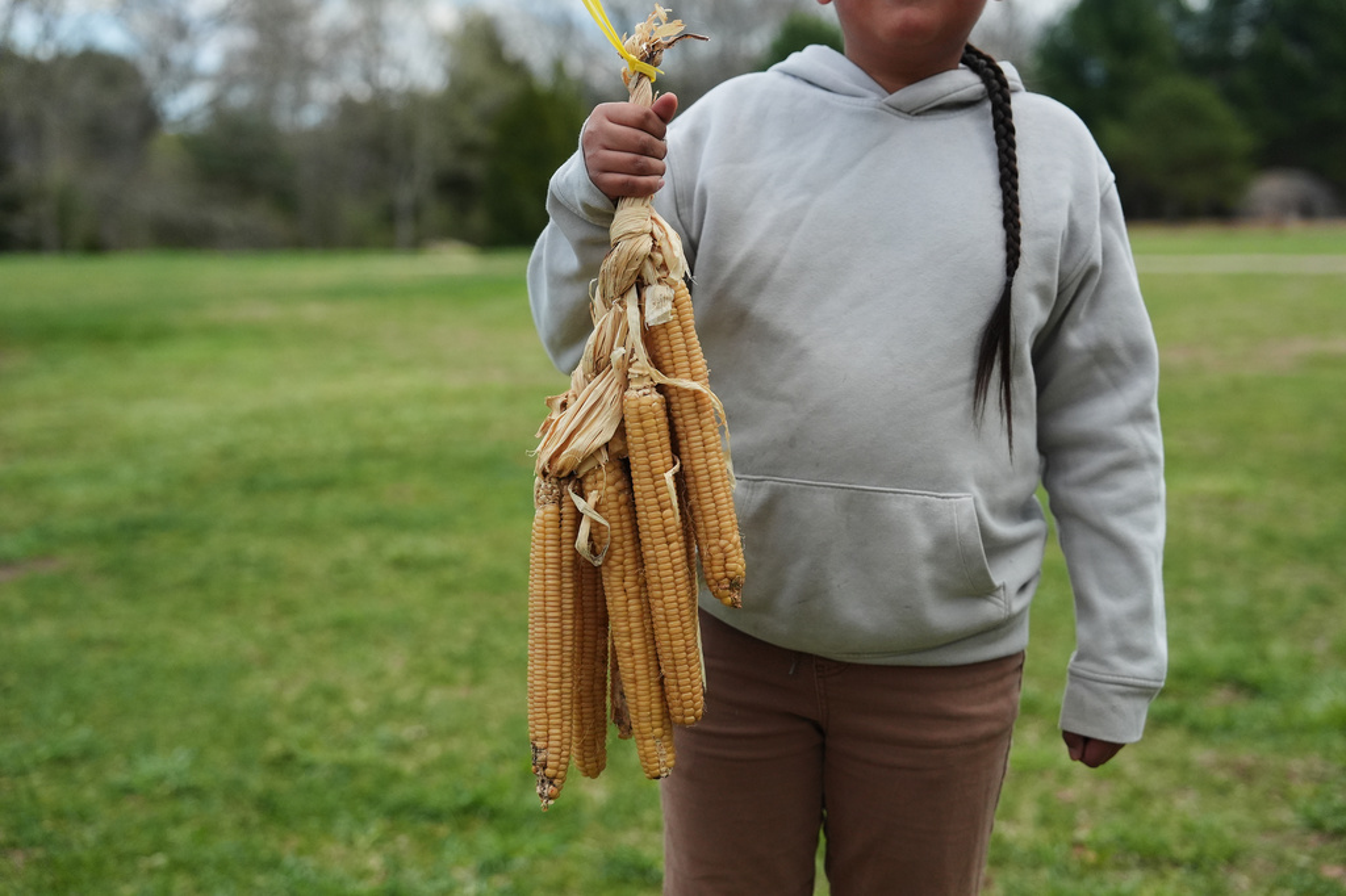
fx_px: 1794
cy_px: 448
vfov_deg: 28.1
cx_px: 673
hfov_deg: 41.1
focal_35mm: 48
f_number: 2.8
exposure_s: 1/6400
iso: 1600
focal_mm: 48
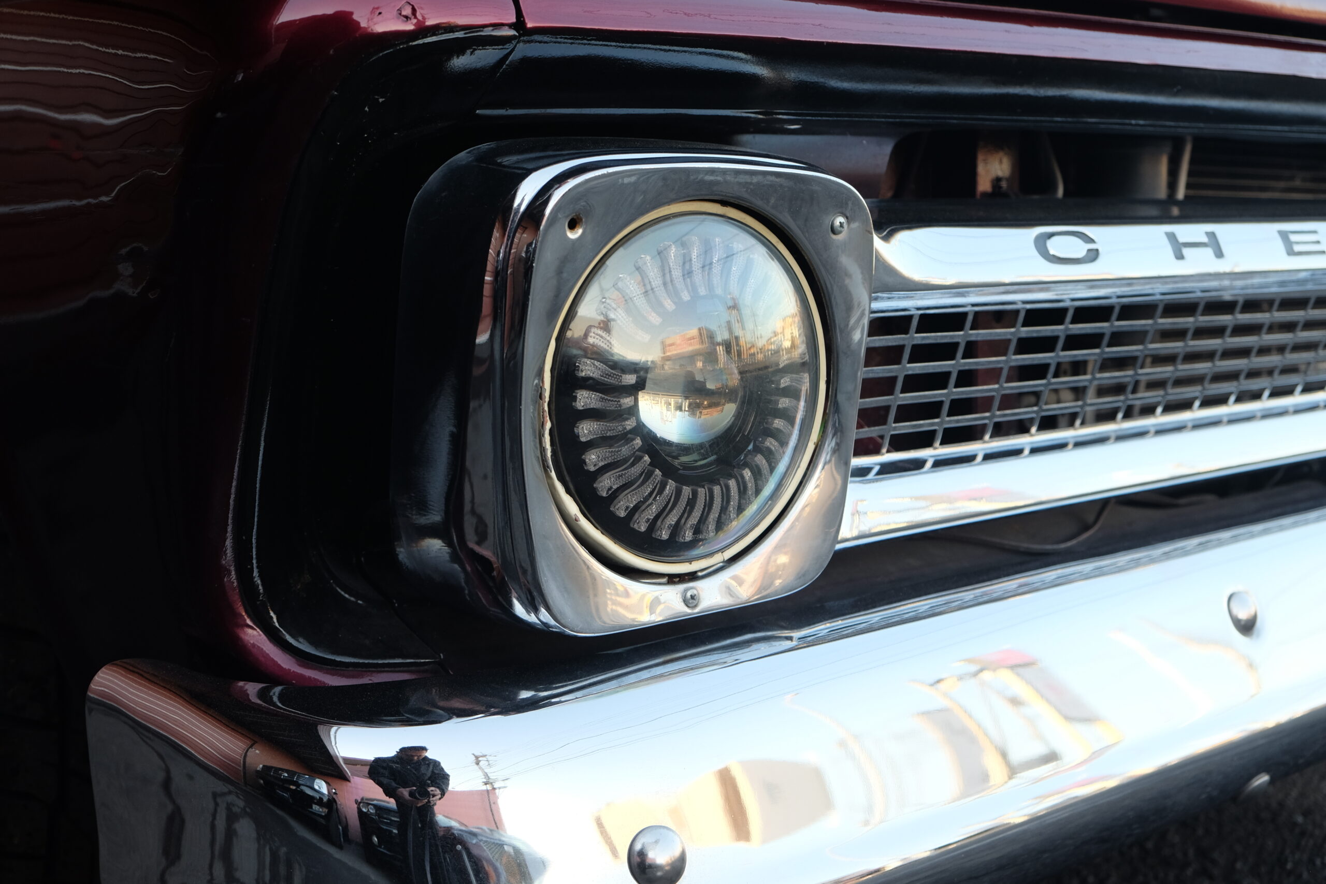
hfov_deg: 48.5
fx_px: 1473
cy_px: 442
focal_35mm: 40
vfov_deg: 33.4
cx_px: 663
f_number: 4
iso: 400
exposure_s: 1/160
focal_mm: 26.5
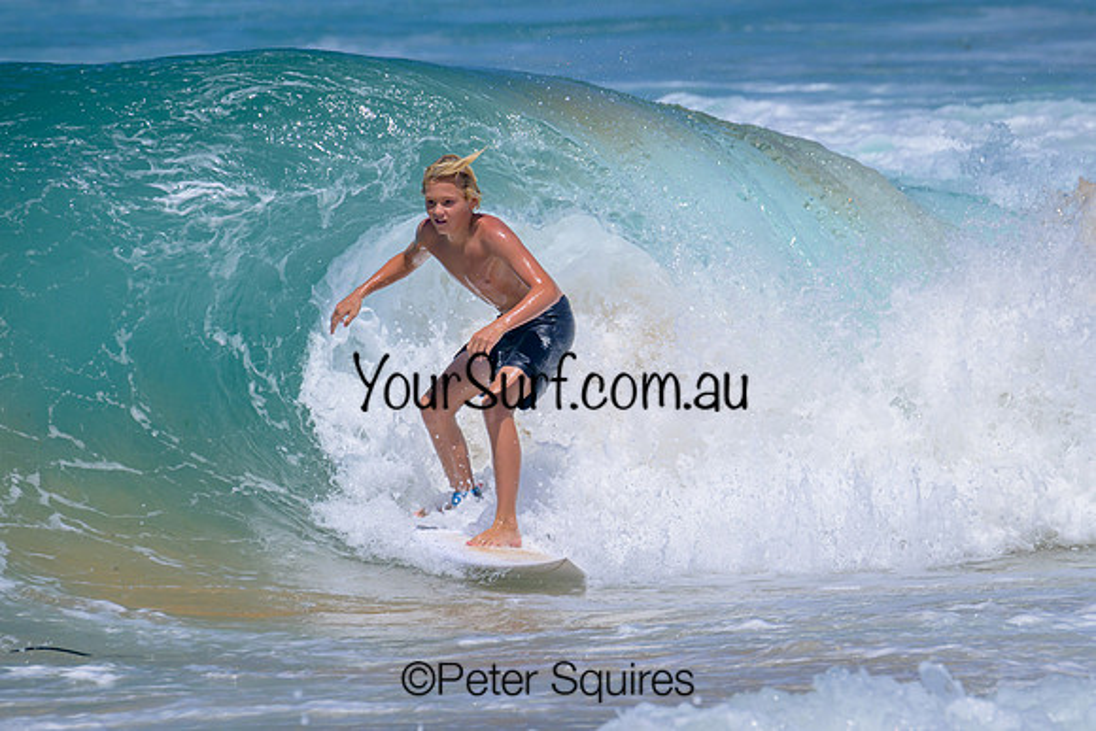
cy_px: 411
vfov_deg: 2.1
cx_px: 663
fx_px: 19527
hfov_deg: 3.2
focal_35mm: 641
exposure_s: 1/2000
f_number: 11
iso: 400
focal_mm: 530
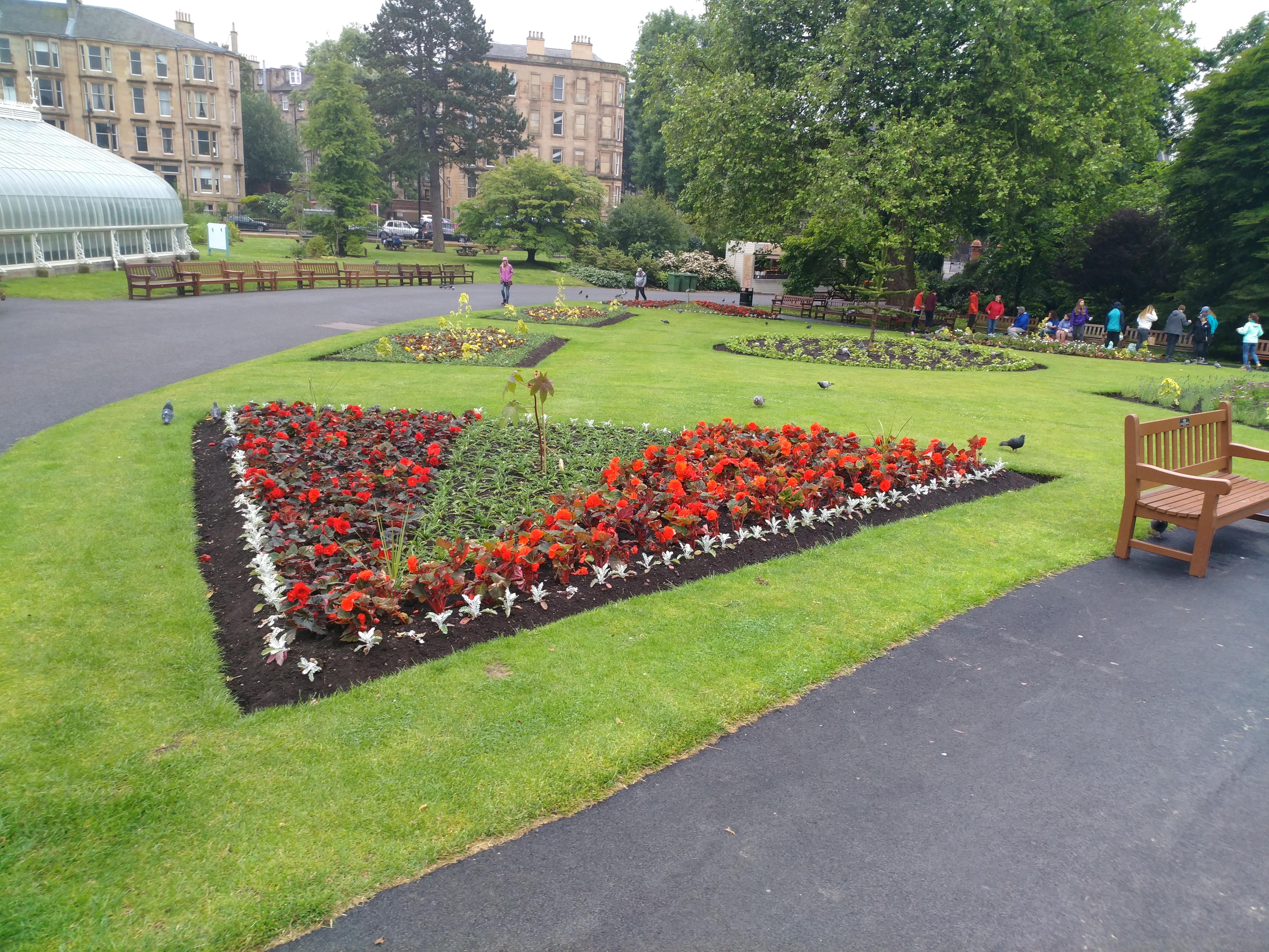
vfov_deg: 51.4
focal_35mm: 27
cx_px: 634
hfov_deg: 65.3
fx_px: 990
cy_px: 476
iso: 125
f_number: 2.2
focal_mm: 4.73
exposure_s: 1/100
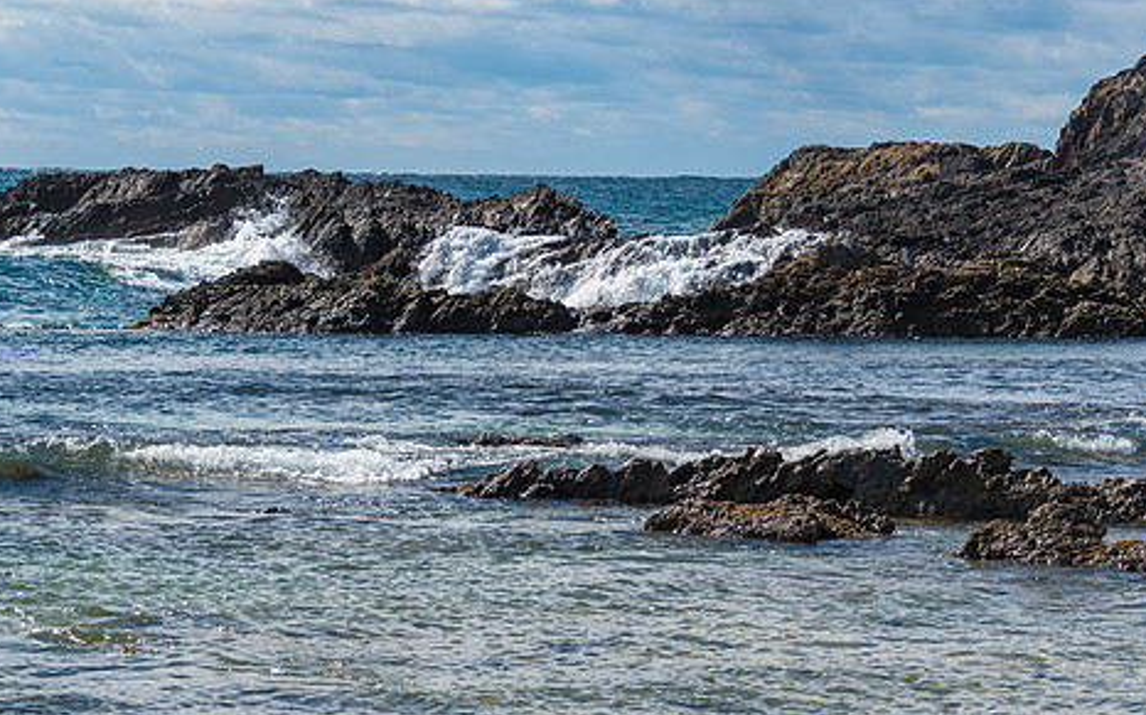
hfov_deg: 14.7
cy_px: 269
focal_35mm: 142
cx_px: 516
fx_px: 4434
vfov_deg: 9.2
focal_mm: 75
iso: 100
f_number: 10
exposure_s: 1/400
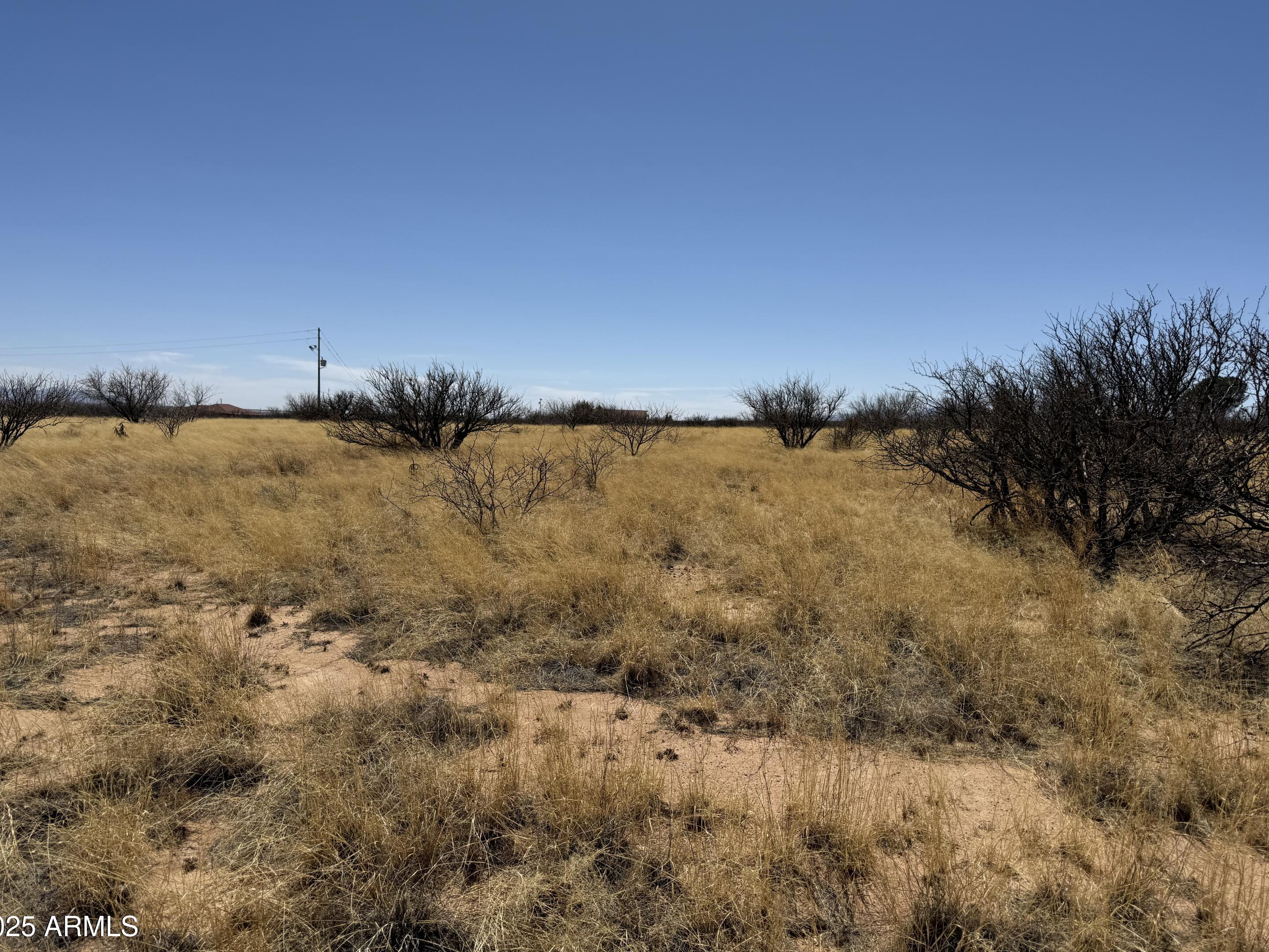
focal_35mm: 25
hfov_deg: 69.4
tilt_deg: -2.5
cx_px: 633
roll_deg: -1.7
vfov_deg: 54.9
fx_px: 916
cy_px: 476
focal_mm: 6.76
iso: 80
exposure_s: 1/9091
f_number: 1.78
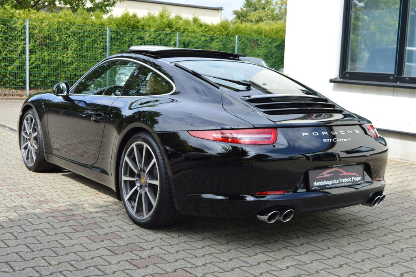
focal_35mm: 48
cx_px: 208
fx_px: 554
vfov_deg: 28.0
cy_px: 138
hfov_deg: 41.1
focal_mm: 32
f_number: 7.1
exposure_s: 1/200
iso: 100
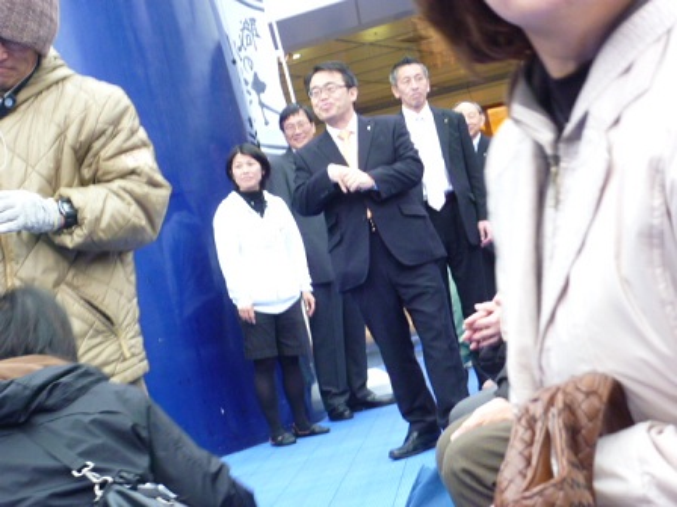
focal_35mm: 91
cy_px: 254
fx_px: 1780
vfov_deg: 16.2
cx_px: 338
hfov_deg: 21.5
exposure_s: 1/30
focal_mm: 16.2
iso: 400
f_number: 5.7
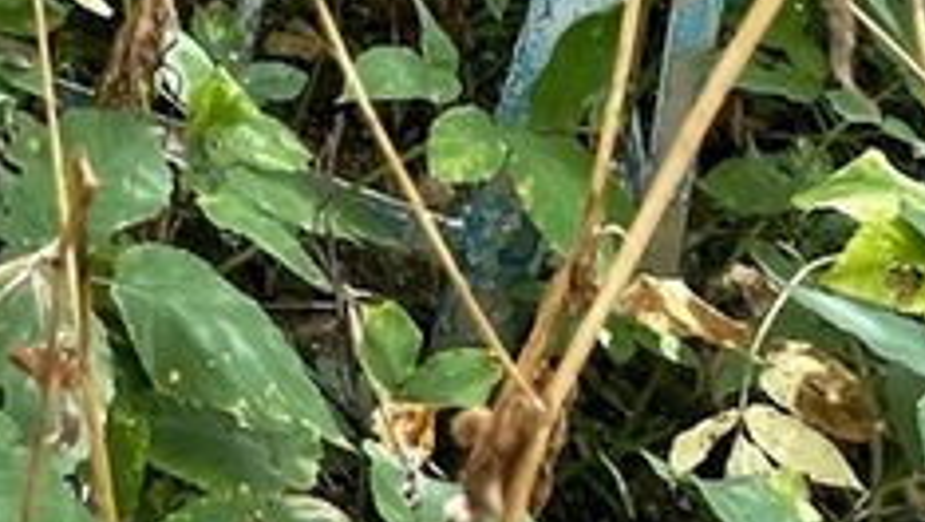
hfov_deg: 15.4
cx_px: -605
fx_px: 3043
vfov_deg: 8.5
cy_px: -917
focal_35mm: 124
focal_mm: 4.2
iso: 64
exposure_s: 1/121
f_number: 1.6
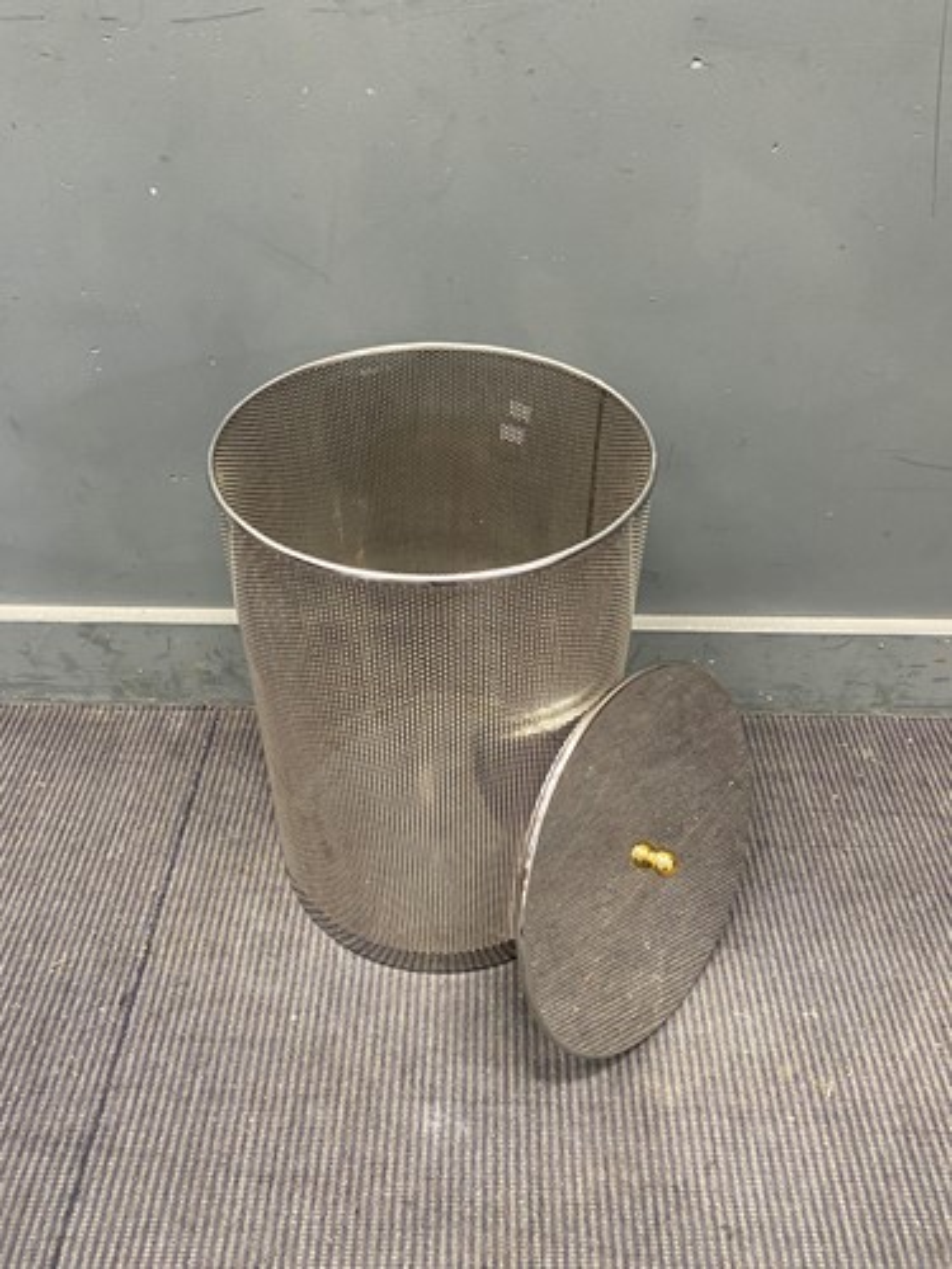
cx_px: 476
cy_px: 634
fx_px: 953
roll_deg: -0.5
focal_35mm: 26
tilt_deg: -40.9
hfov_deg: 53.1
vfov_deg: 67.3
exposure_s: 1/50
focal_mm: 4.25
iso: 320
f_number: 1.8
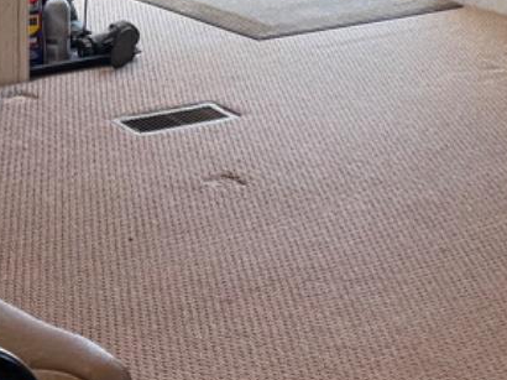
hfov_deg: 16.4
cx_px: 299
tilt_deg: -5.9
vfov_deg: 11.7
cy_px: -217
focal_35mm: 120
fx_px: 1757
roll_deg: -0.8
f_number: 1.78
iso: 200
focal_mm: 6.76
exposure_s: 1/226
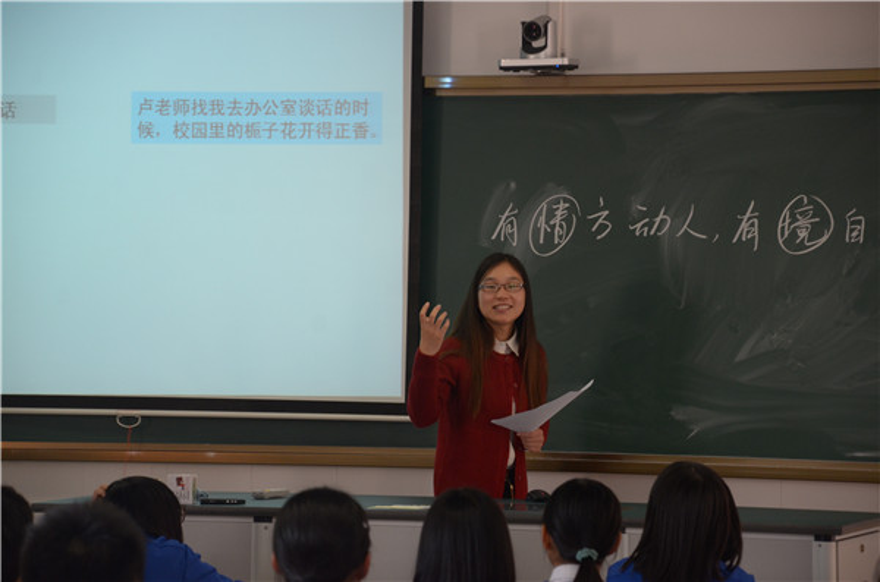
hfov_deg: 13.1
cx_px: 440
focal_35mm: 158
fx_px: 3841
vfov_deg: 8.7
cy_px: 291
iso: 800
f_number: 5.6
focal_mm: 105
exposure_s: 1/80
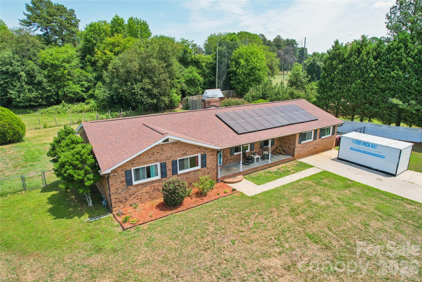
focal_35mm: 22
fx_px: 258
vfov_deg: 57.2
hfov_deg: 78.6
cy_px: 141
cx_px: 211
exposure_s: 1/200
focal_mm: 8.4
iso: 100
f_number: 2.8
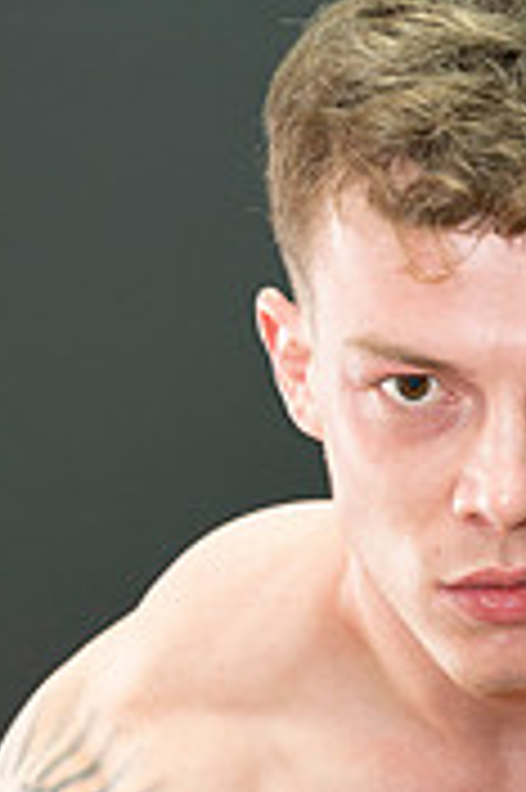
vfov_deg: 15.0
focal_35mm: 133
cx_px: 537
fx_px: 2920
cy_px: 900
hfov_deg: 10.2
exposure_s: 1/200
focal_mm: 52
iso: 1250
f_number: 4
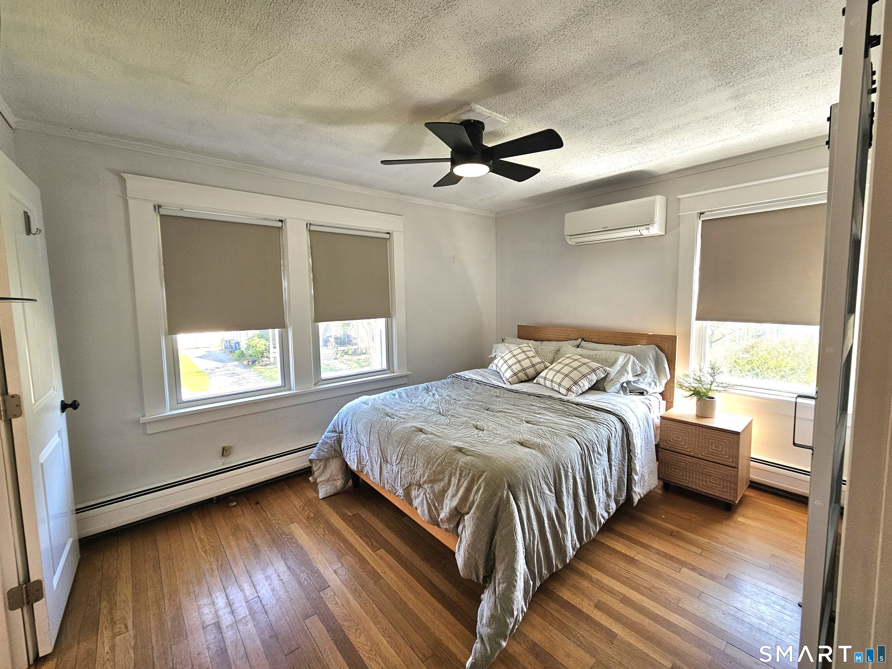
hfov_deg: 106.2
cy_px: 334
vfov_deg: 89.9
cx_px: 446
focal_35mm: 13
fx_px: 335
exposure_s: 1/60.2
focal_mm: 2.2
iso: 50
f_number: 2.2
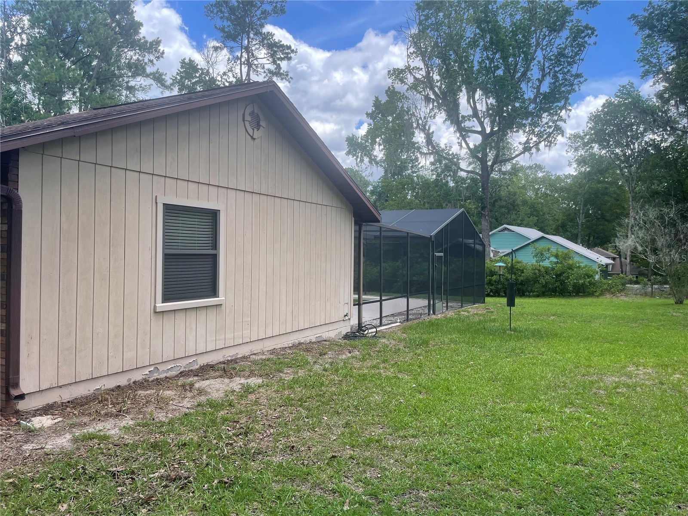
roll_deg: -0.8
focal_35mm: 26
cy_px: 258
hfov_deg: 67.3
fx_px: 517
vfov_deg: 53.1
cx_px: 344
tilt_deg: +0.1
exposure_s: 1/1261
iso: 32
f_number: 1.6
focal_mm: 4.2
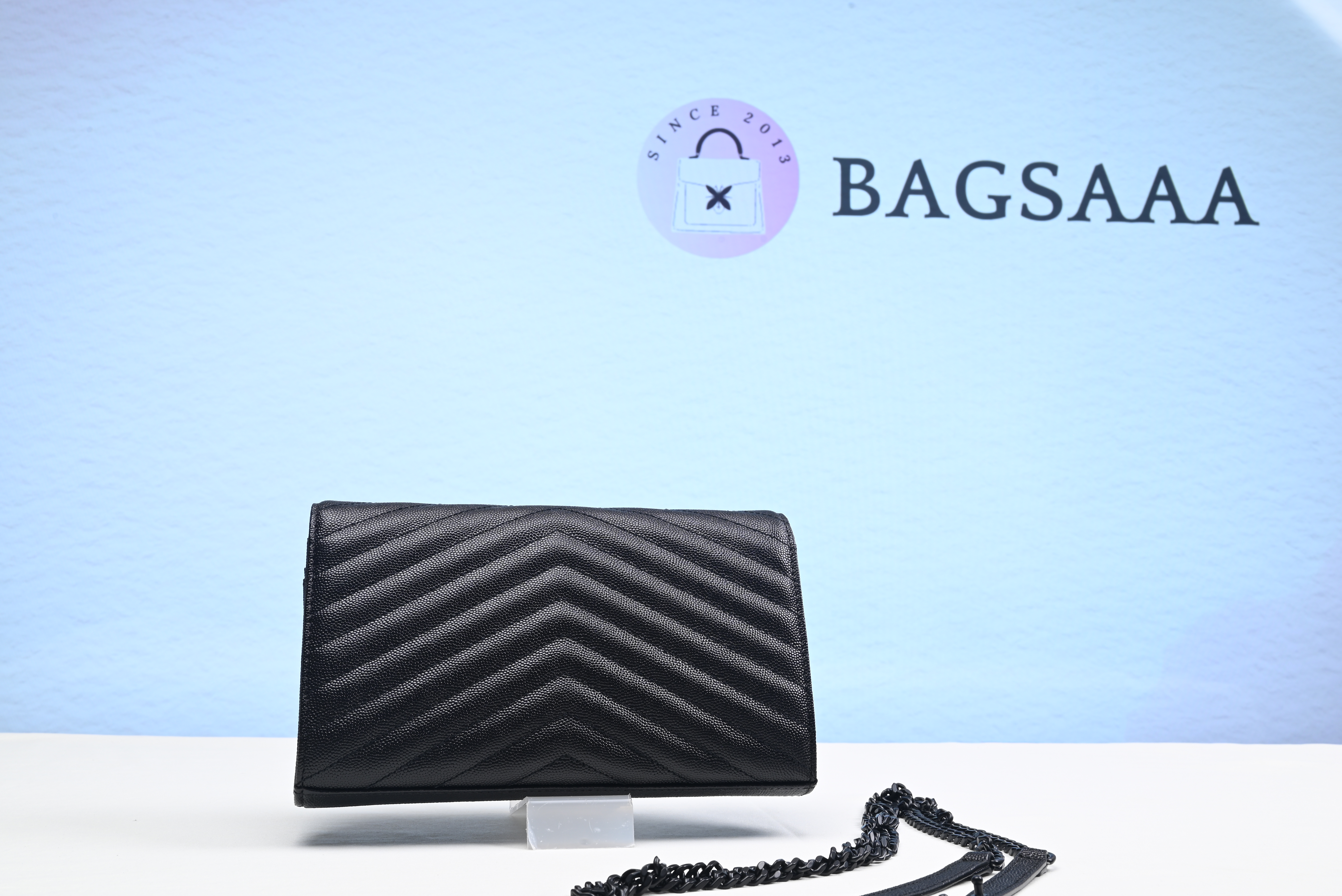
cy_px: 448
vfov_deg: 33.4
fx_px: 1492
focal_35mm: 40
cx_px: 671
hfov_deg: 48.4
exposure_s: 1/2
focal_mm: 40
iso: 100
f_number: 16
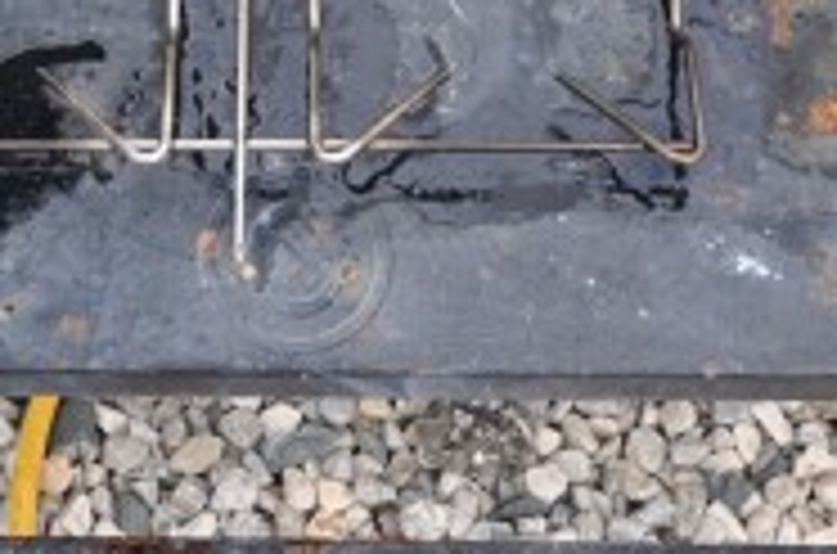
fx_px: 2041
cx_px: 297
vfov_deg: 15.1
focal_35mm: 88
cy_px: -32
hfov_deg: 23.1
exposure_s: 1/160
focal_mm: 26
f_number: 6.3
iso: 200
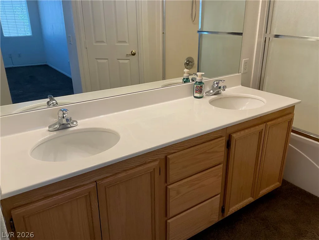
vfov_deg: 48.2
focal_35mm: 29
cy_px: 120
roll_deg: +0.4
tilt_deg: -23.5
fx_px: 267
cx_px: 160
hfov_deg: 61.7
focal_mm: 3
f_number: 1.8
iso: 50
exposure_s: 1/60
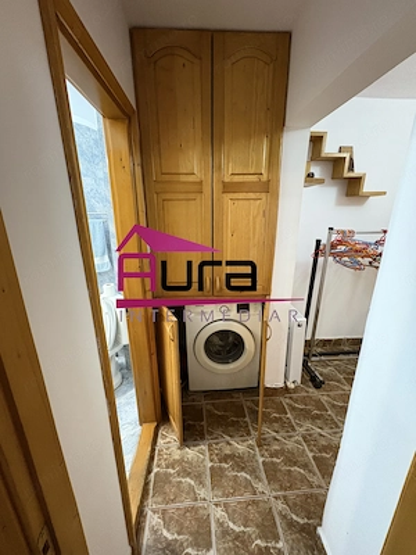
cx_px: 208
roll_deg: +0.5
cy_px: 278
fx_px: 224
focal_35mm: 14
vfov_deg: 102.1
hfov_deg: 85.7
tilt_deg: -14.2
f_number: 2.2
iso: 800
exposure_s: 1/33
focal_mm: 2.22
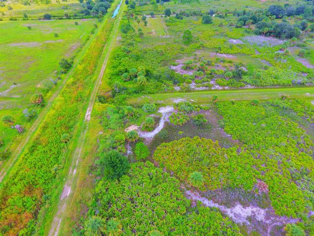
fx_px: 181
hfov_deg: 81.7
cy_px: 118
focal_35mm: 20
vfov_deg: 66.0
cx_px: 157
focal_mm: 3.61
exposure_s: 1/100
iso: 101
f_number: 2.8
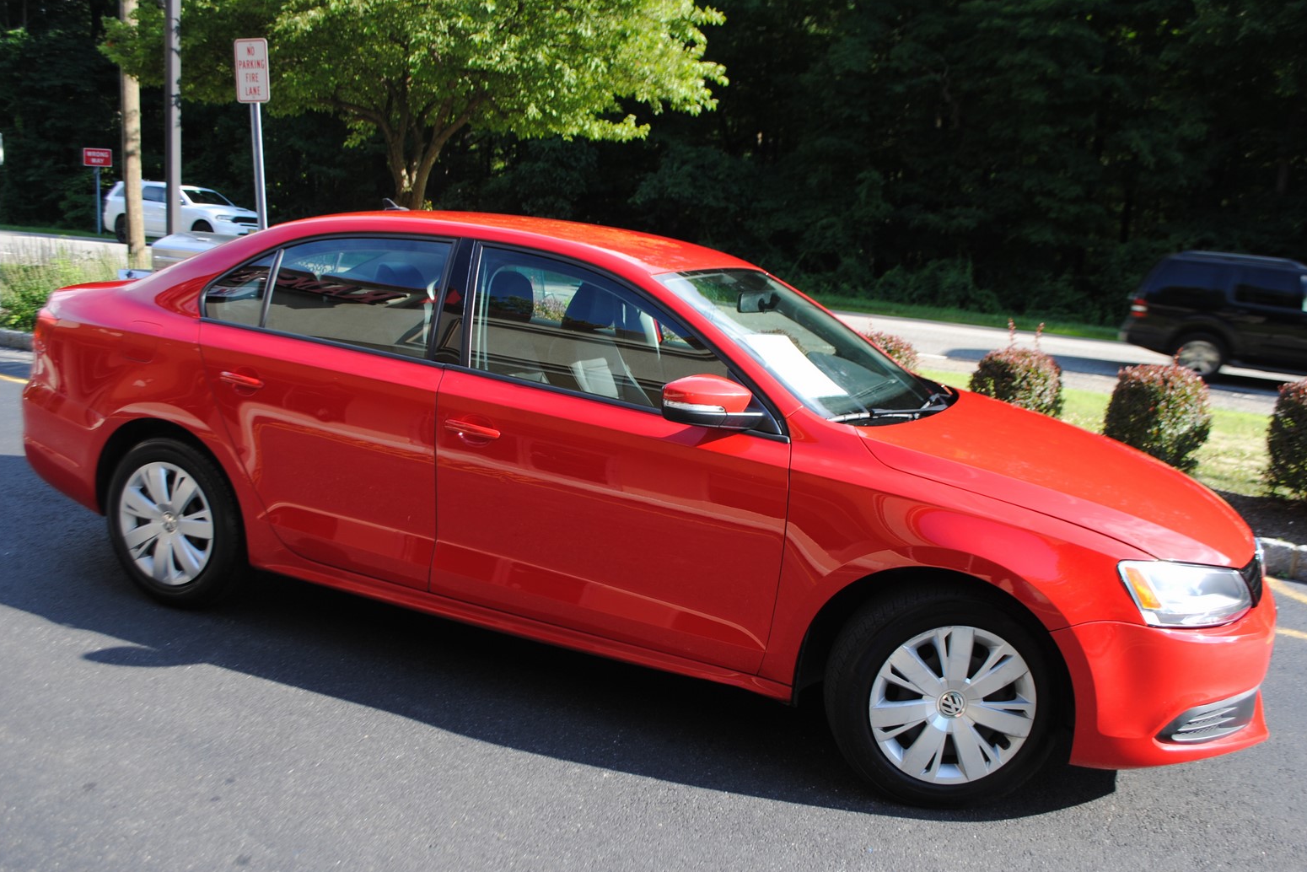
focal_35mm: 31
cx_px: 657
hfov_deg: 60.3
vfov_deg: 42.3
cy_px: 444
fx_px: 1126
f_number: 6.3
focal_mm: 20
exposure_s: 1/160
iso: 100
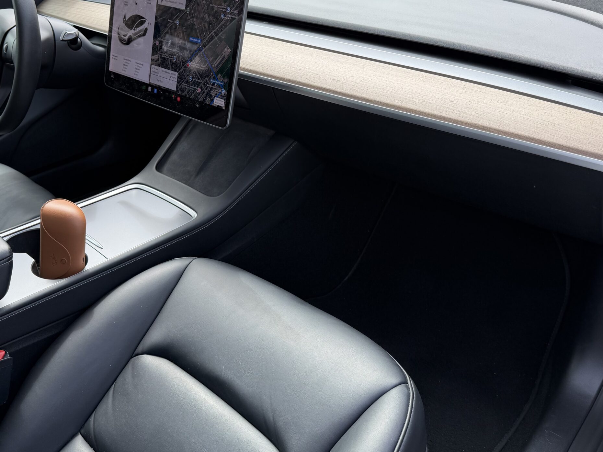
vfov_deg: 42.7
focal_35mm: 33
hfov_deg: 55.3
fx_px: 575
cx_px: 275
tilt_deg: -27.2
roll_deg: +1.3
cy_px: 176
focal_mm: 6.76
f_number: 1.78
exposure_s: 1/689
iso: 80
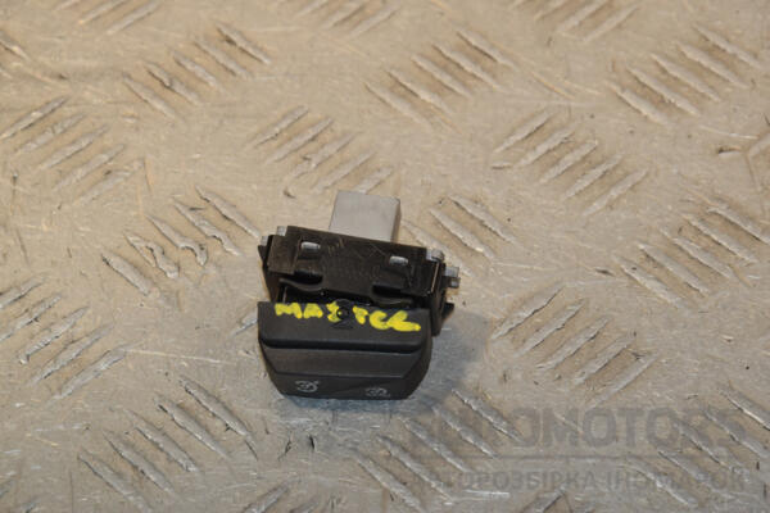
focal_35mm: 158
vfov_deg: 8.7
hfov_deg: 13.0
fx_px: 3368
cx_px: 385
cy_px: 256
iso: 800
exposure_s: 1/200
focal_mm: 105
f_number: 10
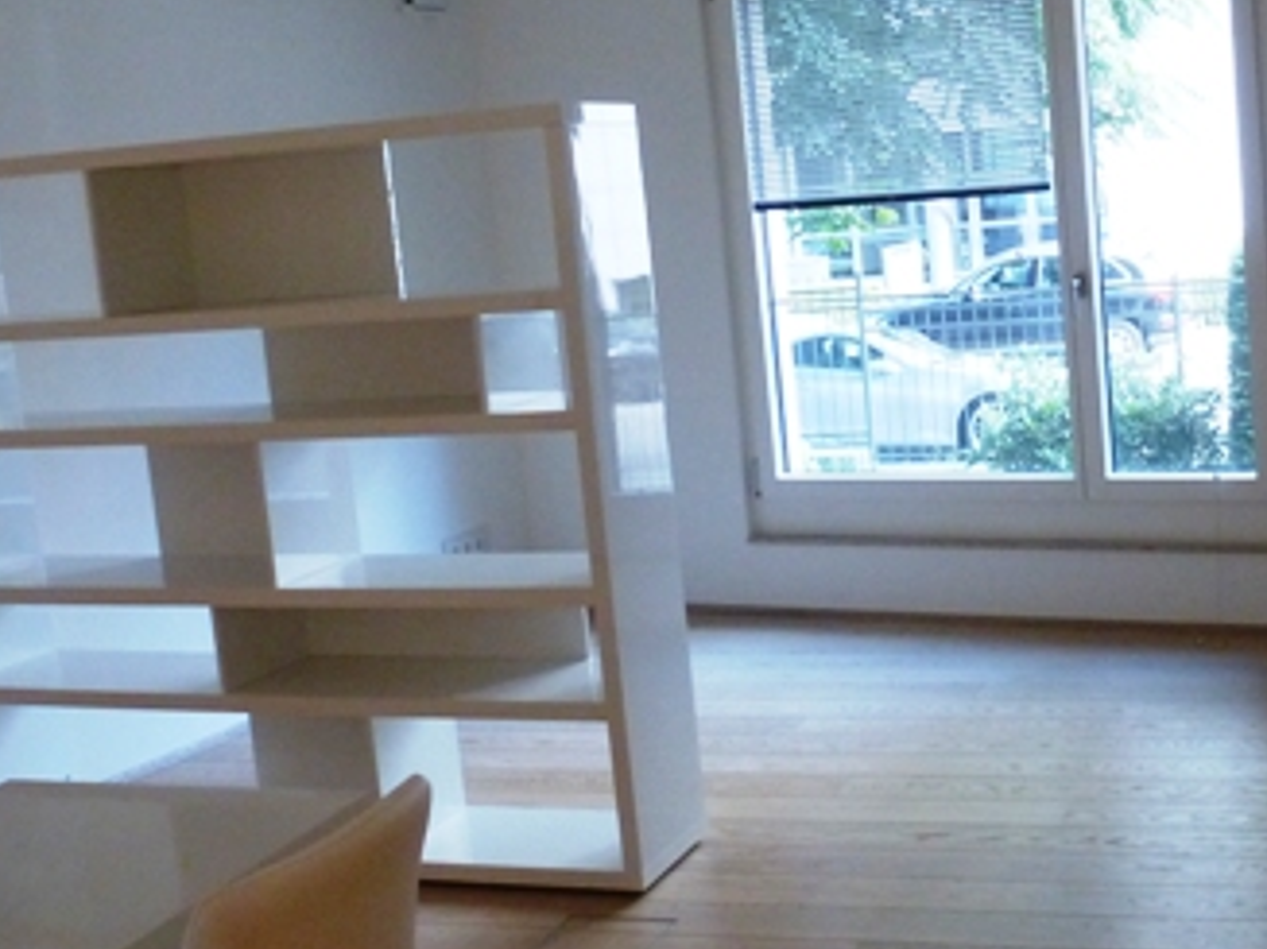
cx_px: 942
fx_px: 1720
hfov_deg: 39.4
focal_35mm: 47
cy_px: 418
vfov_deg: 30.8
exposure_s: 1/40
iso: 400
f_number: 3.3
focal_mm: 4.3
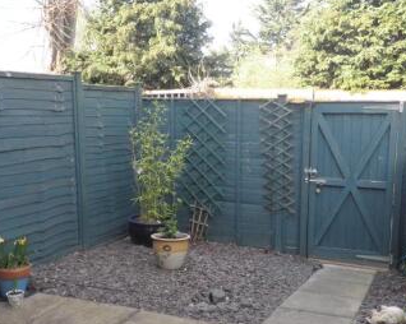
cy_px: 207
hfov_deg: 42.9
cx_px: 223
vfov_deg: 34.6
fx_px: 516
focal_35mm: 43
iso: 64
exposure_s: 1/100
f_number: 3.3
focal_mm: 4.3
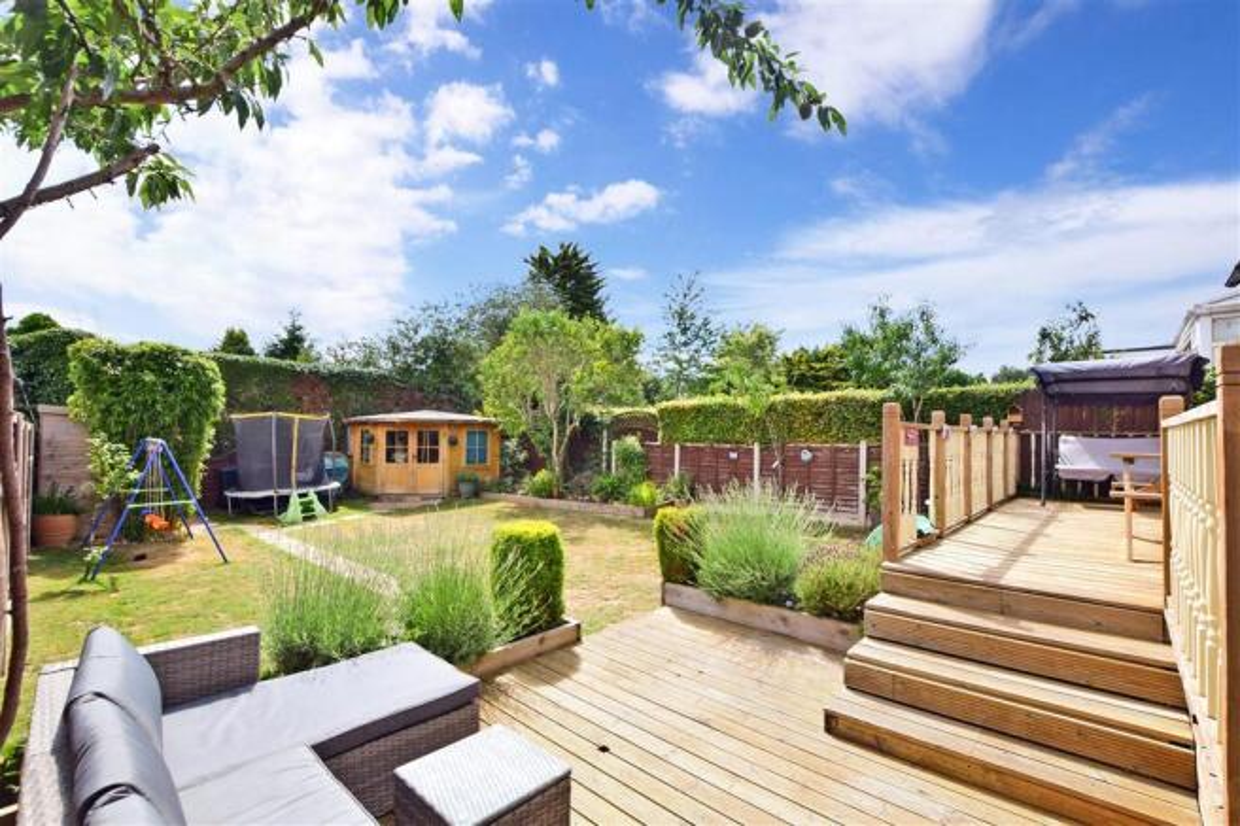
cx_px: 620
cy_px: 413
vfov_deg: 77.3
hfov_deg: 100.4
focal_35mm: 15
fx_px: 517
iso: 400
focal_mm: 10
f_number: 10
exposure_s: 1/200
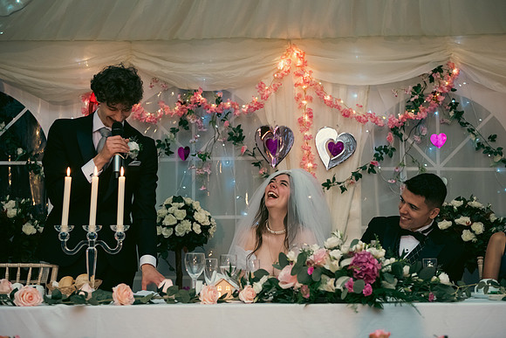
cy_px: 169
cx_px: 253
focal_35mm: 60
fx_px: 843
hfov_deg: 33.4
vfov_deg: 22.6
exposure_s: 1/160
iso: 800
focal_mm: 60
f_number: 3.5
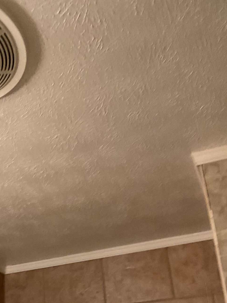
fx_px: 455
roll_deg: +1.8
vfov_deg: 36.1
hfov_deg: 27.6
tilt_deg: +22.9
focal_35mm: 52
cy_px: 219
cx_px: 55
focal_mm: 3
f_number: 1.8
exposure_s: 1/30
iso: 320
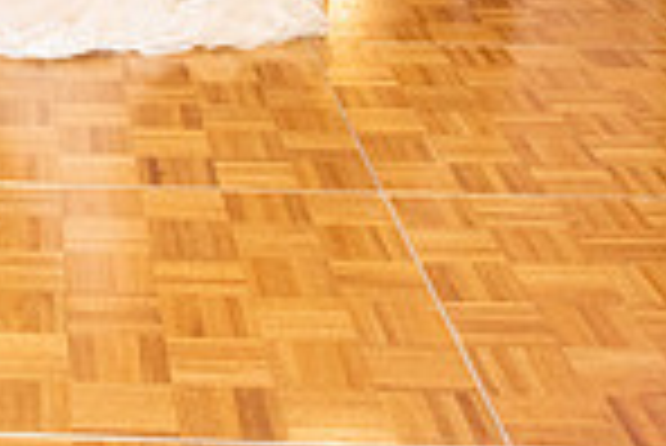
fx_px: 1741
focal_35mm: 94
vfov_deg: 13.1
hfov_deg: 20.5
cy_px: -367
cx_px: -99
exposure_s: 1/160
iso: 1600
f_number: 2.8
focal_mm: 24
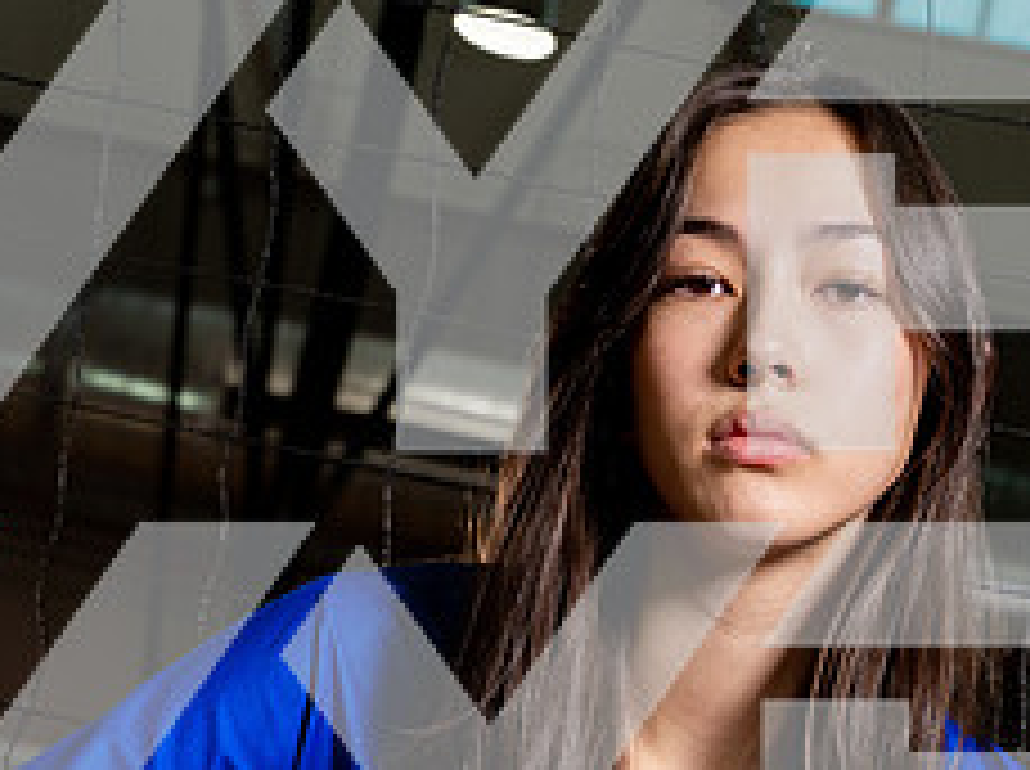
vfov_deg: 9.1
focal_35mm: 161
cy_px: 763
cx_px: 675
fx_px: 4783
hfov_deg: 12.3
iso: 400
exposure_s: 1/250
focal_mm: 66
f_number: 8
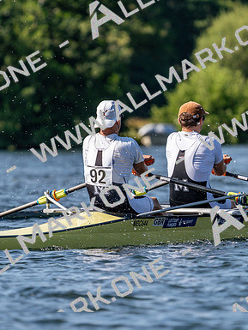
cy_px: 165
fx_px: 5327
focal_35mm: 558
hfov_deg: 2.7
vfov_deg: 3.6
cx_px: 136
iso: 320
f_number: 6.3
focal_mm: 385
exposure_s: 1/1600
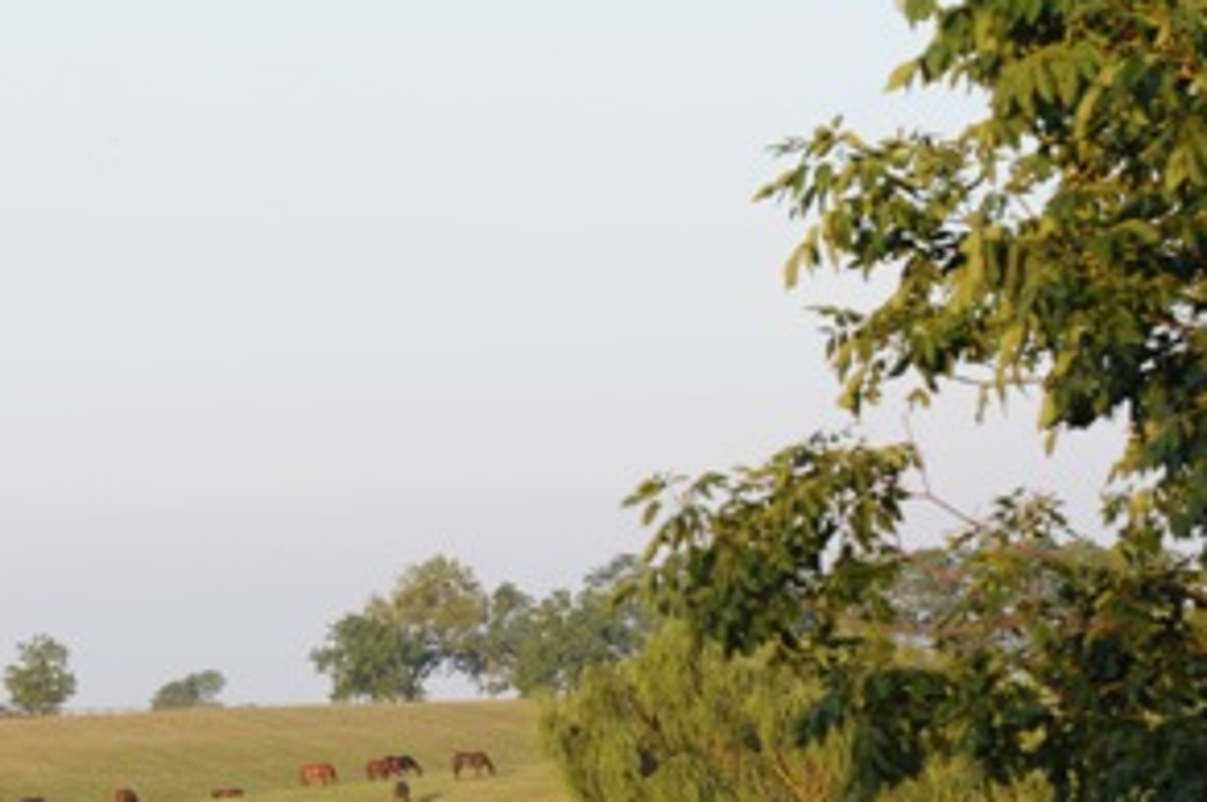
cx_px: 21
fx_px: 7581
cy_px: 903
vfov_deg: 6.0
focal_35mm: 226
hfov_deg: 9.0
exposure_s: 1/200
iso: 320
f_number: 7.1
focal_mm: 55
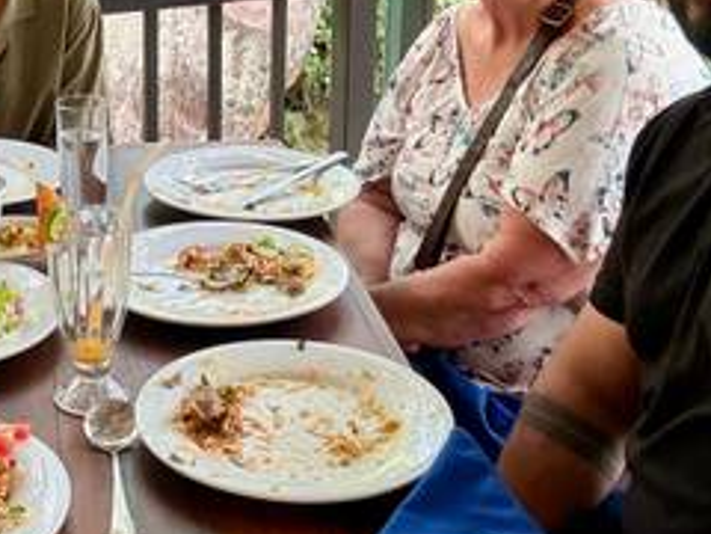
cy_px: 47
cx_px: 124
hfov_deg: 27.5
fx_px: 1417
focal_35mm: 69
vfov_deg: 20.8
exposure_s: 1/94
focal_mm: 2.69
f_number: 1.9
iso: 80
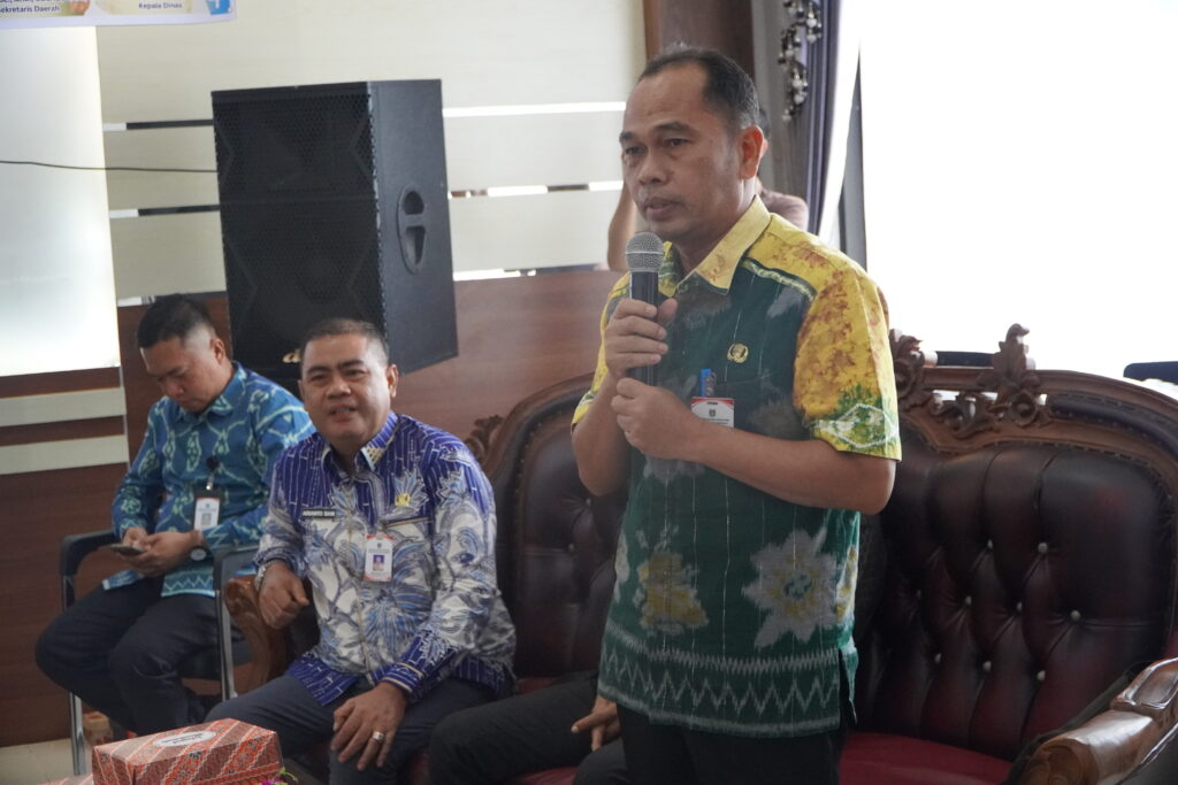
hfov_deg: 37.8
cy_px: 392
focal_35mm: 52
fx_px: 1718
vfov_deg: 25.8
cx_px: 589
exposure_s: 1/160
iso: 5000
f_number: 4
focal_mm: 35
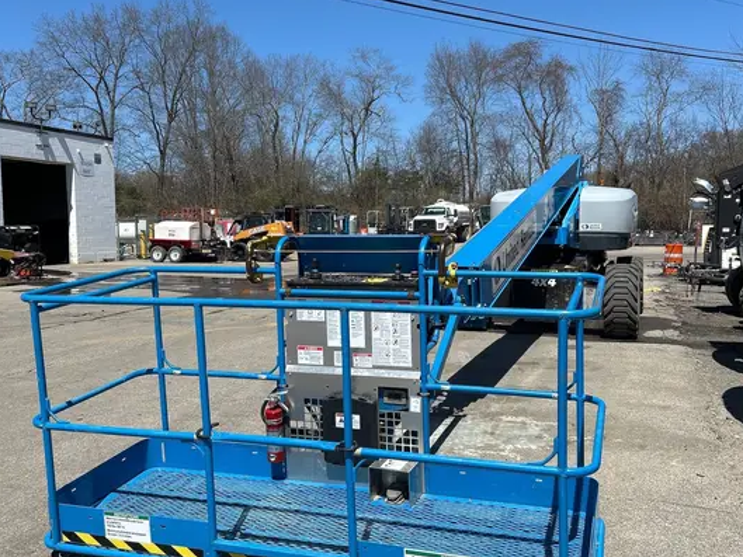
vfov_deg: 39.7
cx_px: 372
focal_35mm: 36
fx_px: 773
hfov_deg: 51.3
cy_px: 276
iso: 50
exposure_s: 1/5319
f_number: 1.5
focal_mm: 5.7
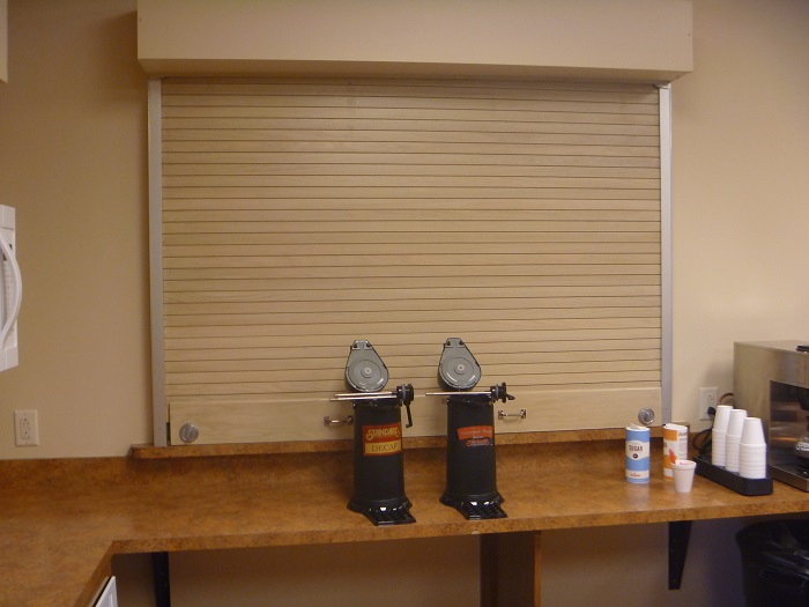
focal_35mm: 35
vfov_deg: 40.7
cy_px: 304
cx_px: 404
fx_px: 818
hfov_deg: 52.6
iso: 250
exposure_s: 1/30
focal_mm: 6.3
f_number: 3.5
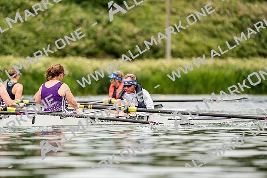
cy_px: 89
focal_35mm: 576
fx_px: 4273
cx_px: 134
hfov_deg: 3.6
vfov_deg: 2.4
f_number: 6.3
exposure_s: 1/2000
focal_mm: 576
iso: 400
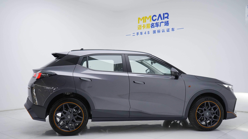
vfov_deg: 33.7
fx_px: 230
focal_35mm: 35
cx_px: 125
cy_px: 70
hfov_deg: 56.6
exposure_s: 1/320
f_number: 5.6
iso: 2500
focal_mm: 33
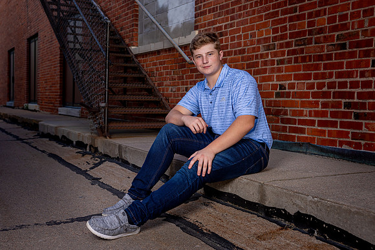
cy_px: 125
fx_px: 417
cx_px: 188
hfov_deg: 48.4
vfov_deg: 33.4
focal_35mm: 40
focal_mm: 40
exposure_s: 1/160
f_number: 4
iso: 160
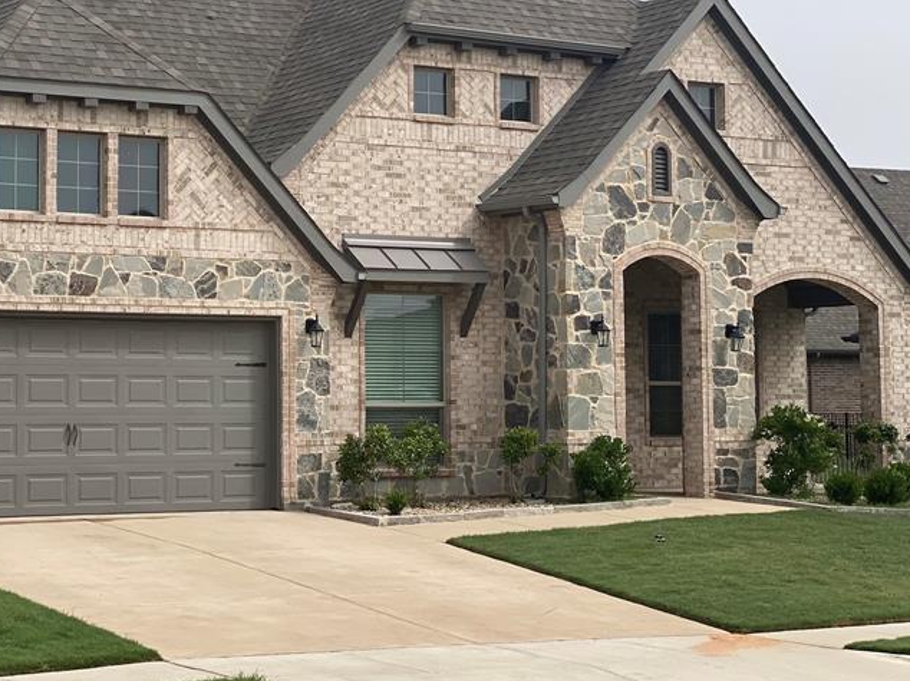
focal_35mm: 84
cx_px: 347
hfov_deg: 23.2
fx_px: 2207
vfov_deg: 17.5
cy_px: 249
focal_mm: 6
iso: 20
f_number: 2
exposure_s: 1/2660
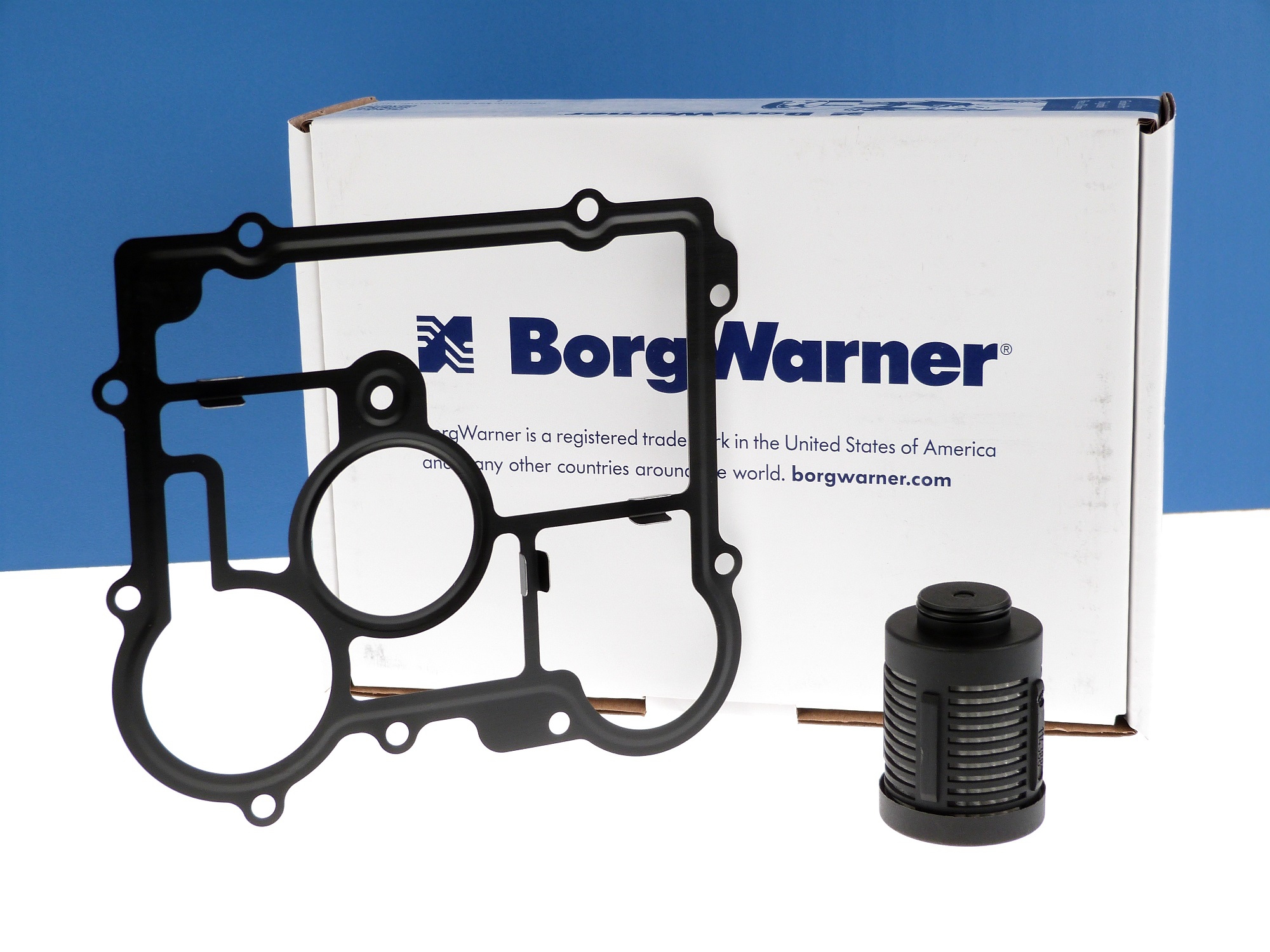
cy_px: 476
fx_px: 2311
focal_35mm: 63
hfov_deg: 30.7
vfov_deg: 23.3
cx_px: 635
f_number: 3.3
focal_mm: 11.3
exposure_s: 1/100
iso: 100
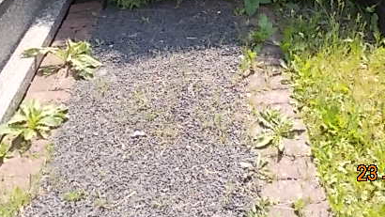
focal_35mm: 51
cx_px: 190
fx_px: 521
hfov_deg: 40.6
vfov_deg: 22.6
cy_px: 1
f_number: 3.4
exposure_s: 1/250
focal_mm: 5.3
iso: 80
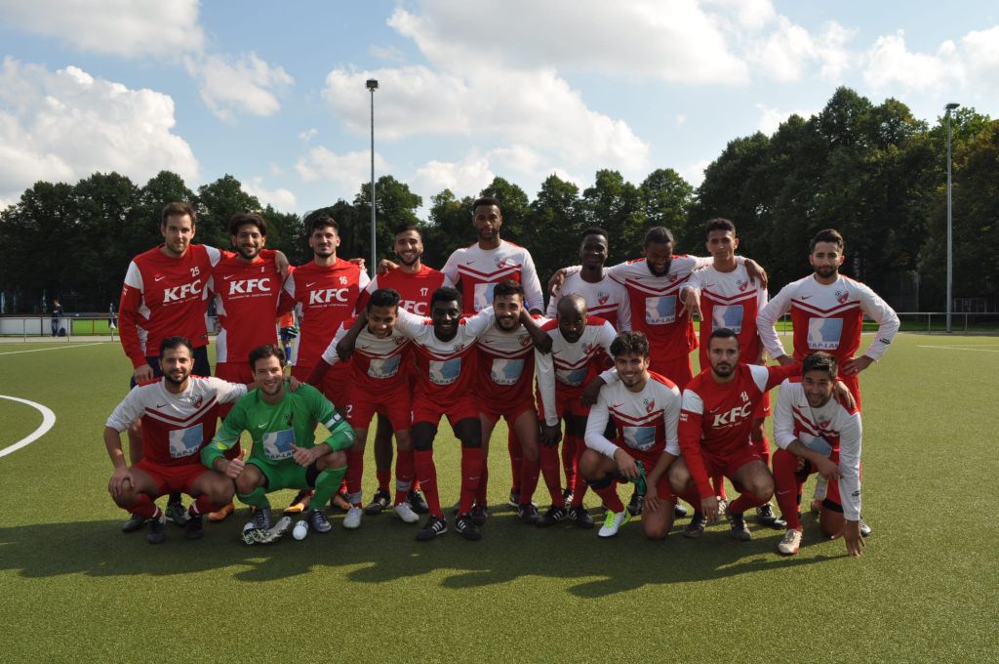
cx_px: 500
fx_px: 831
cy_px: 332
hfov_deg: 62.0
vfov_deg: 43.5
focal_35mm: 30
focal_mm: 20
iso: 200
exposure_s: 1/200
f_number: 11
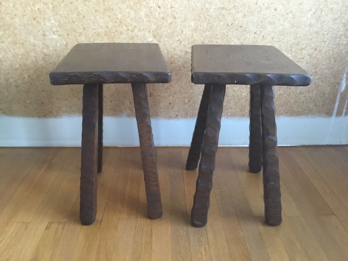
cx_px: 174
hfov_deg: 58.4
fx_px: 312
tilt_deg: -23.9
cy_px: 130
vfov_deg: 45.4
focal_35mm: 31
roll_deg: -1.0
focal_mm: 3.3
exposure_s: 1/25
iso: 200
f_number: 2.4
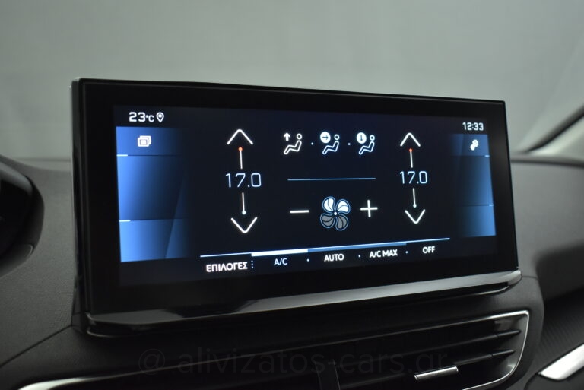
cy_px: 195
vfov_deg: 36.9
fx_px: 584
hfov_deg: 53.1
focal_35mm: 36
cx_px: 292
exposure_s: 1/125
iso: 1600
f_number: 4
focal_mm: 24
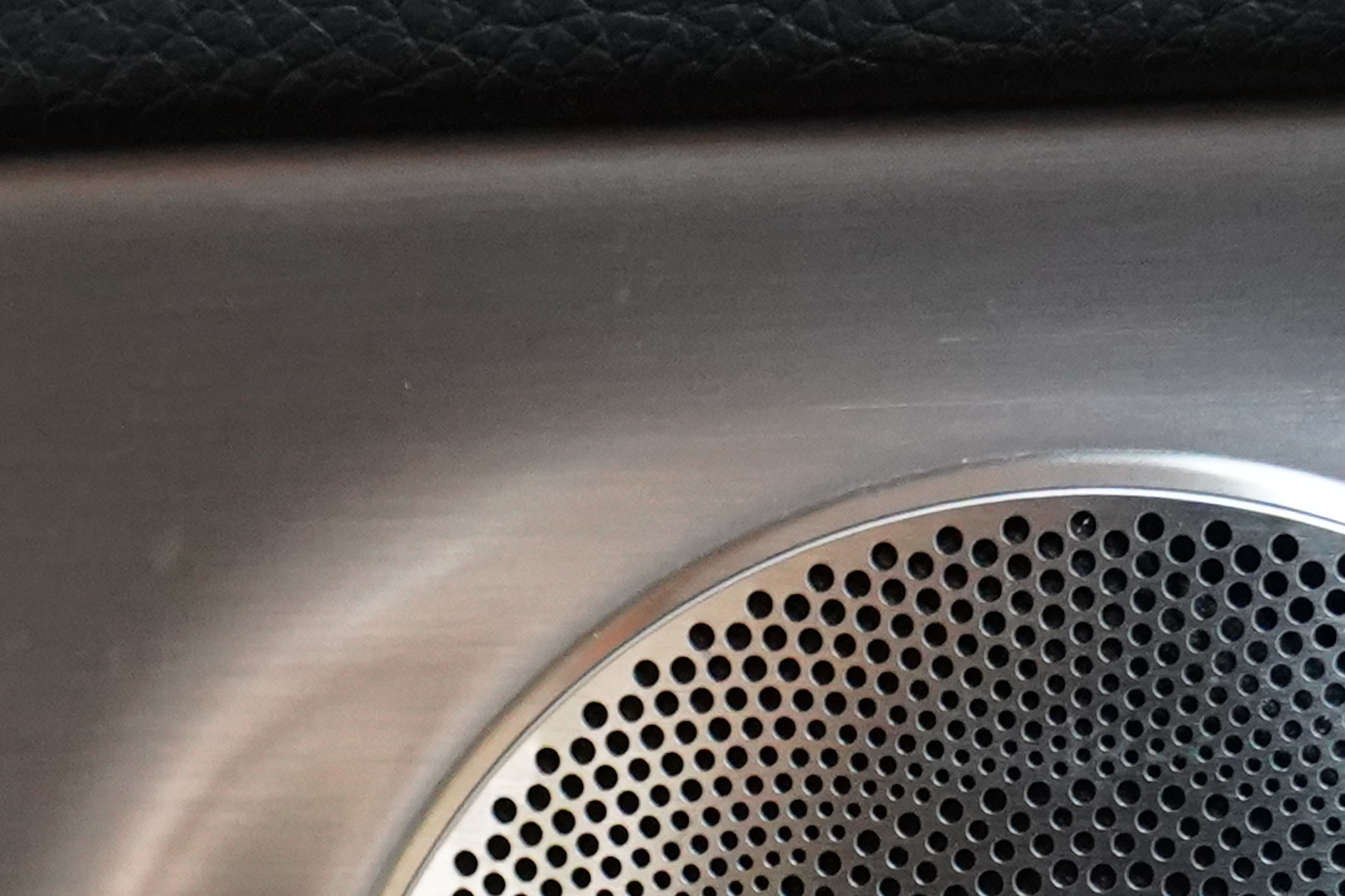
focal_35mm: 242
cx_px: 302
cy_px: 1253
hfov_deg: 8.5
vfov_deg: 5.6
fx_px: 9039
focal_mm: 44
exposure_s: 1/160
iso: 4000
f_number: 2.8
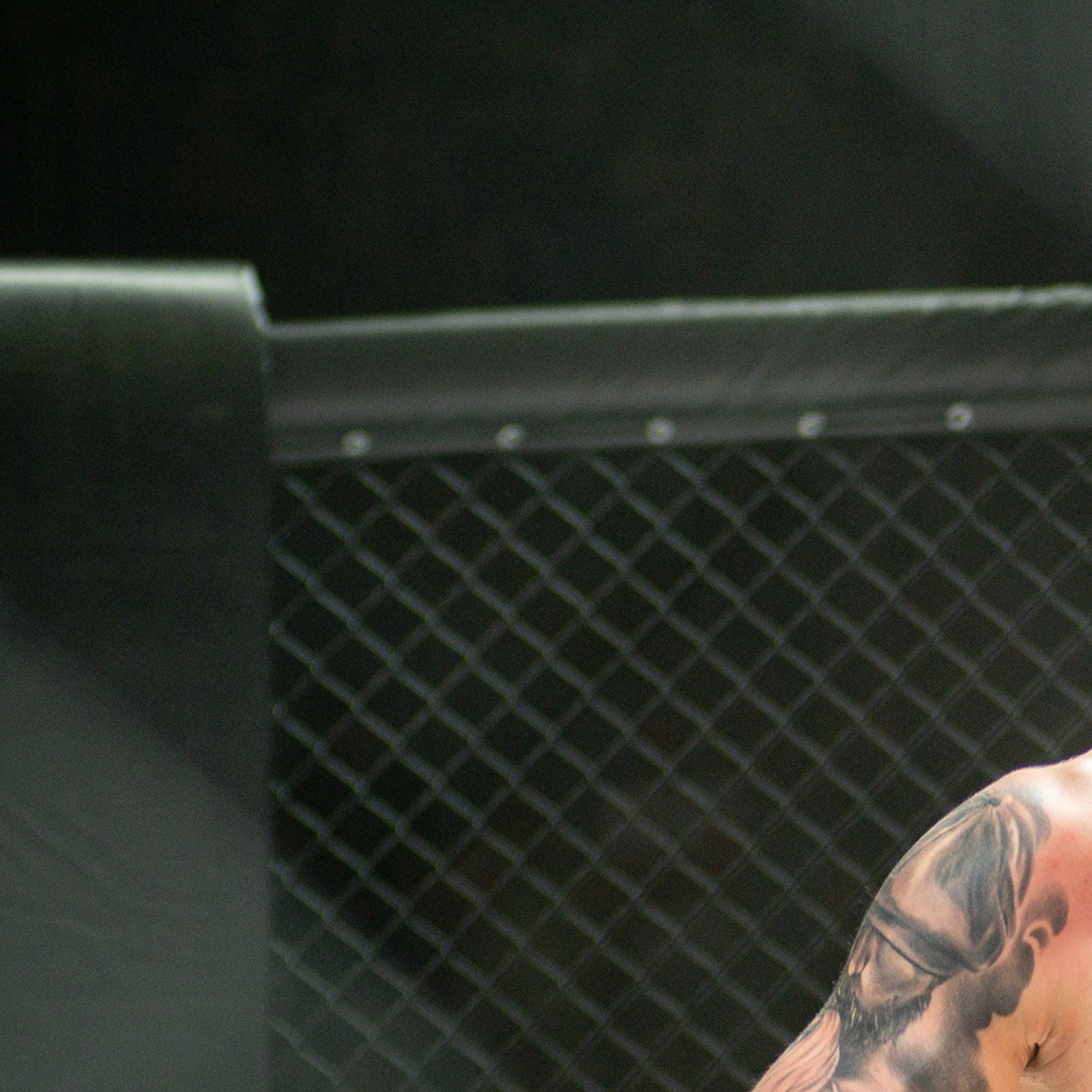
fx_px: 6924
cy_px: 988
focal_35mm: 194
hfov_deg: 8.9
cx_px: 1323
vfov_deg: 9.0
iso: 1100
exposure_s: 1/320
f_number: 4
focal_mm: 80
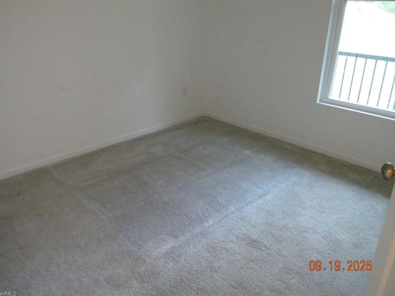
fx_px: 331
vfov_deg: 48.2
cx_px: 192
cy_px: 144
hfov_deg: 61.6
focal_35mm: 29
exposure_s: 1/6.7
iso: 800
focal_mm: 5
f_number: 3.5
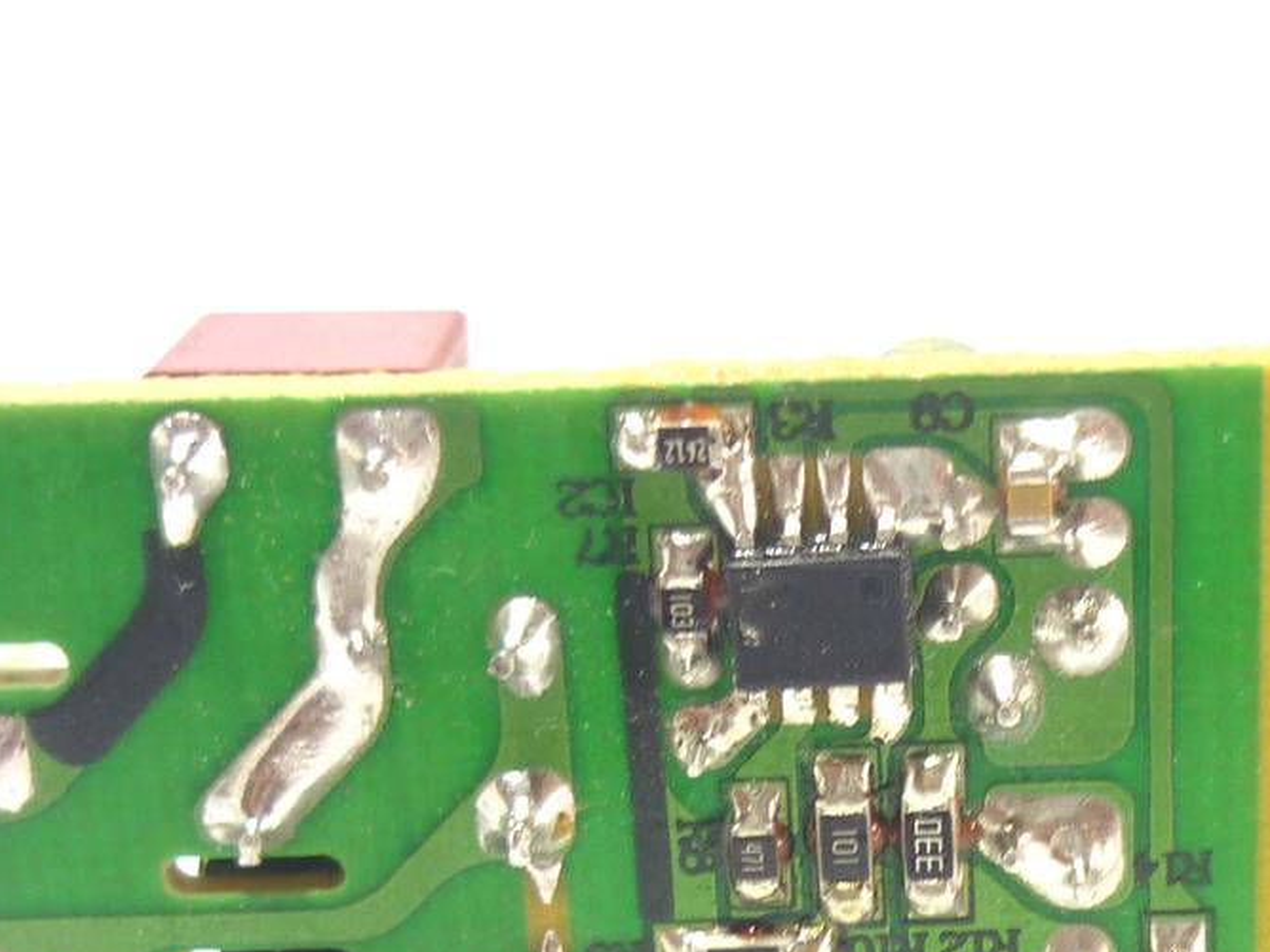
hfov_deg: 24.4
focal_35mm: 79
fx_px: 2898
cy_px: 716
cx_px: 985
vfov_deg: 18.5
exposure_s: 1/40
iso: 80
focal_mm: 5.5
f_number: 2.8
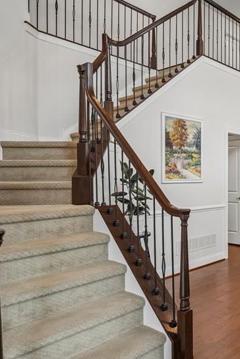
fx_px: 300
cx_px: 262
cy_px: 185
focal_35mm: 30
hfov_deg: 36.9
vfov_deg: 61.9
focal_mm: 16
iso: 400
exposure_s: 1/10
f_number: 8
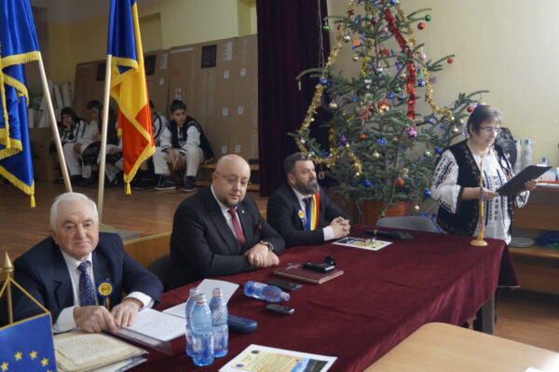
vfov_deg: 39.9
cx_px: 280
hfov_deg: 57.3
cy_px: 186
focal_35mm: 33
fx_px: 512
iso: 2000
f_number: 4
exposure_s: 1/160
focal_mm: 22
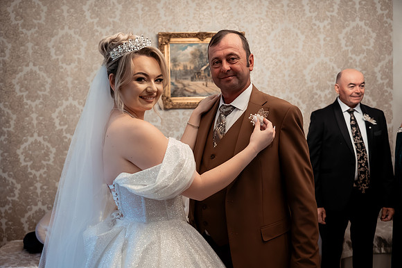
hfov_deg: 58.2
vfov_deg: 40.6
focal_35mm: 32
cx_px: 200
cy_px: 134
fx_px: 361
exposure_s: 1/200
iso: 3200
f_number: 3.2
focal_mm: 32
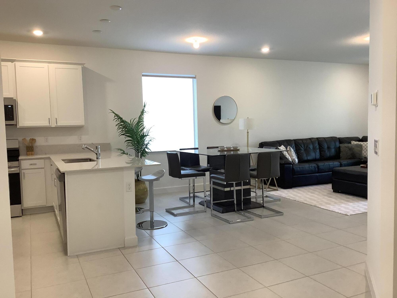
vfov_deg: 45.4
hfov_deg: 58.4
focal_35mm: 31
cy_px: 149
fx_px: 356
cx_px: 198
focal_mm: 3.3
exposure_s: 1/50
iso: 80
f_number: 2.4
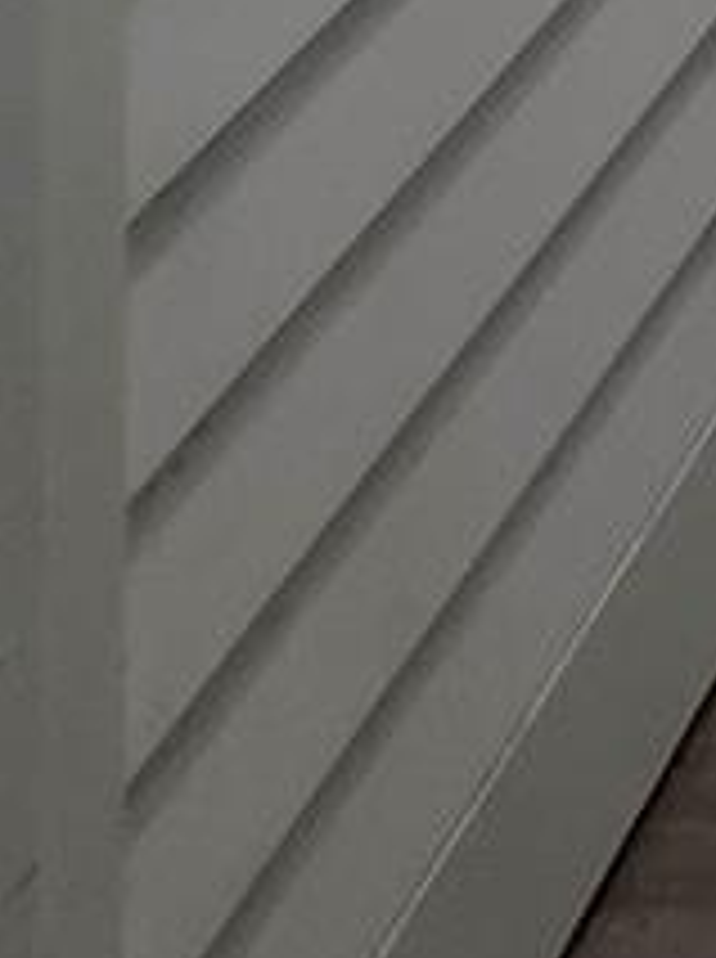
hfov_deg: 12.1
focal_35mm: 79
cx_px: 1986
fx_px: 2185
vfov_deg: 12.9
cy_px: -1673
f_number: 2.2
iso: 125
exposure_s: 1/120
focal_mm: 2.22
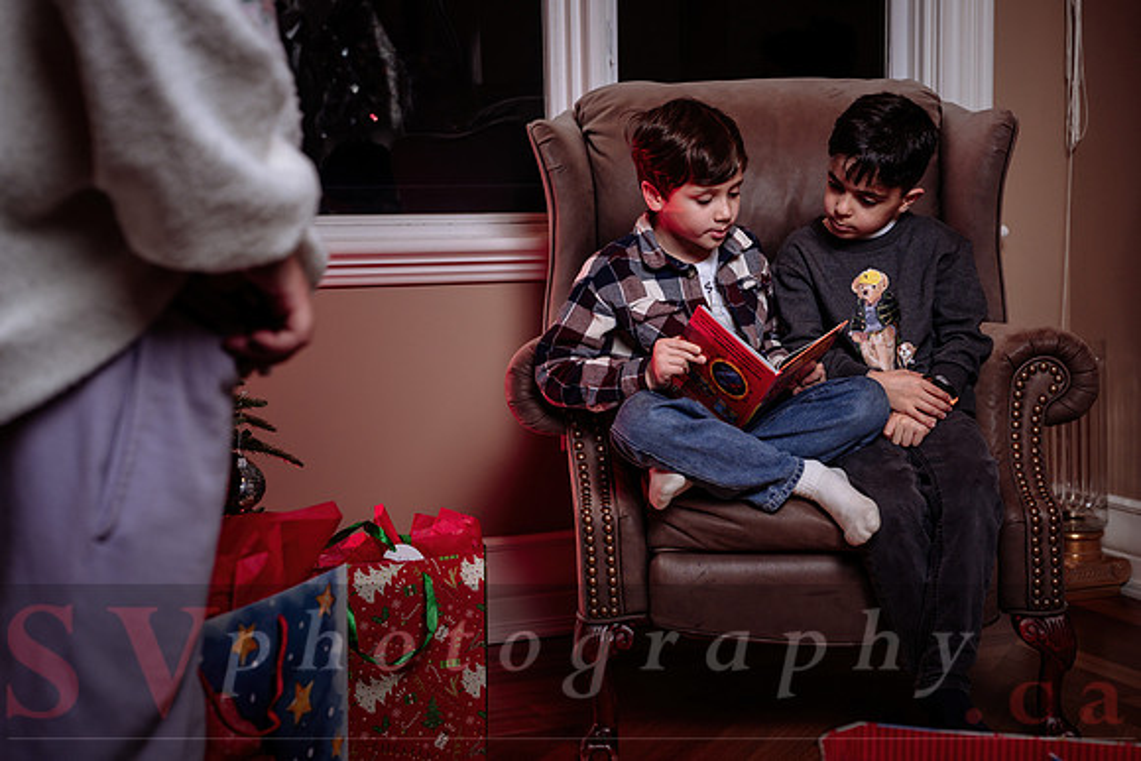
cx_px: 682
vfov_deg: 21.5
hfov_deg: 31.6
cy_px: 322
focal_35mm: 63
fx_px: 2007
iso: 500
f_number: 4.5
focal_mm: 53
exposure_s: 1/200
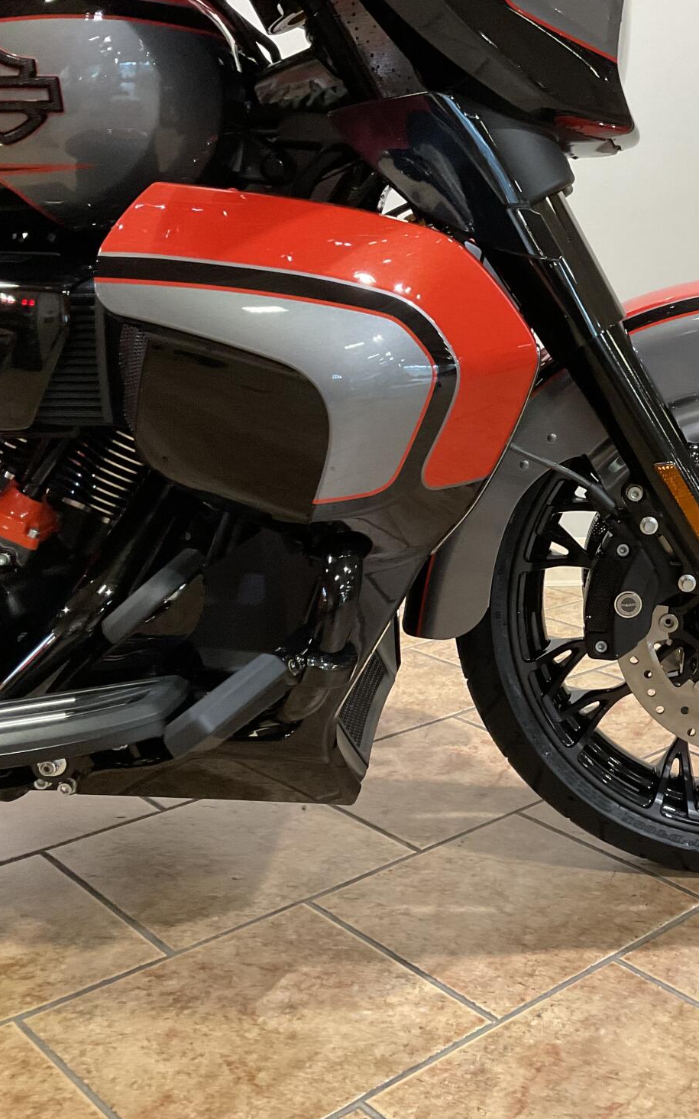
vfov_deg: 47.2
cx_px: 584
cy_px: 559
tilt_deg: -14.7
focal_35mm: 42
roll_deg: -1.0
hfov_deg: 29.7
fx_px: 1280
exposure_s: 1/60
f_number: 1.8
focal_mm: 3
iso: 200
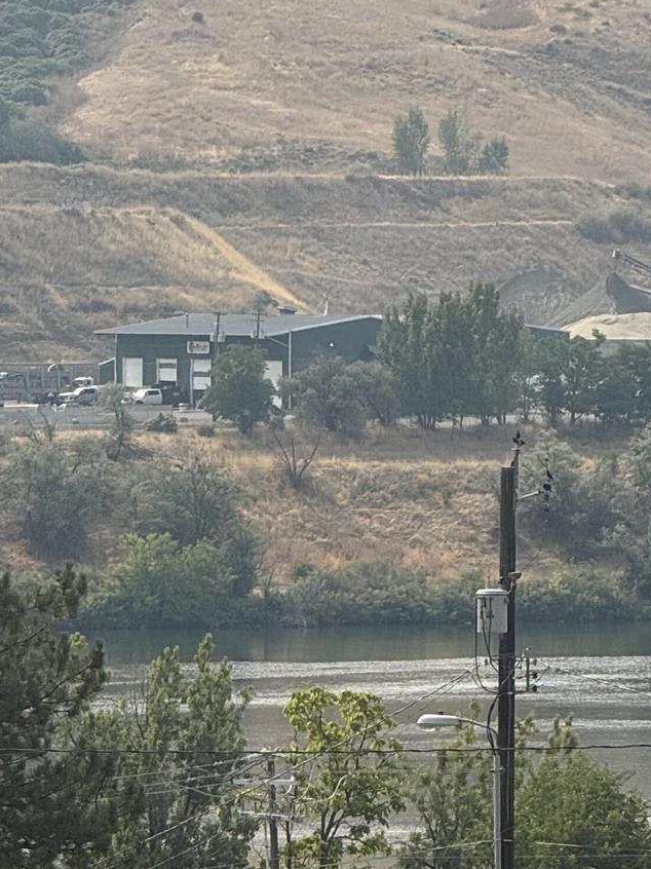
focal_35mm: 327
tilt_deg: -0.2
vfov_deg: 6.1
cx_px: 655
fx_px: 8204
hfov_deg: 4.5
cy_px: 513
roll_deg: -0.2
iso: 50
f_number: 2.8
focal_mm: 15.66
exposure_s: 1/1577
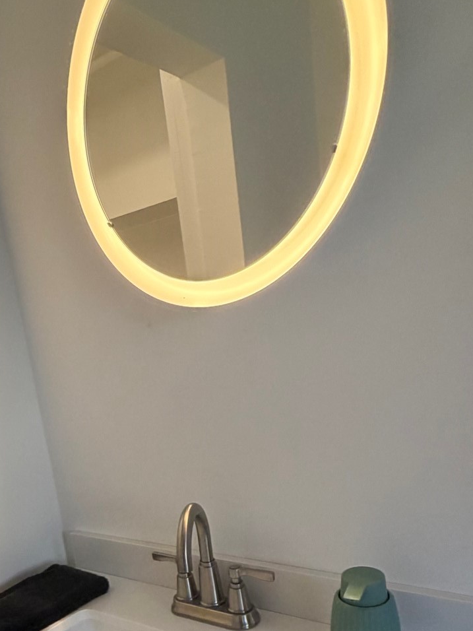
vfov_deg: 56.7
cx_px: 195
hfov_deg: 46.6
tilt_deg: -15.4
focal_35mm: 30
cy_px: 481
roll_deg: +9.3
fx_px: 547
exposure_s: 1/120
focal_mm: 2.22
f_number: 2.2
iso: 250
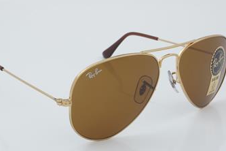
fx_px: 565
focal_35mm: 90
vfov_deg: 15.2
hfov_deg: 22.6
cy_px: 84
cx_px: 102
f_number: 32
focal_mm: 50
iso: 100
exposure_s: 1/4
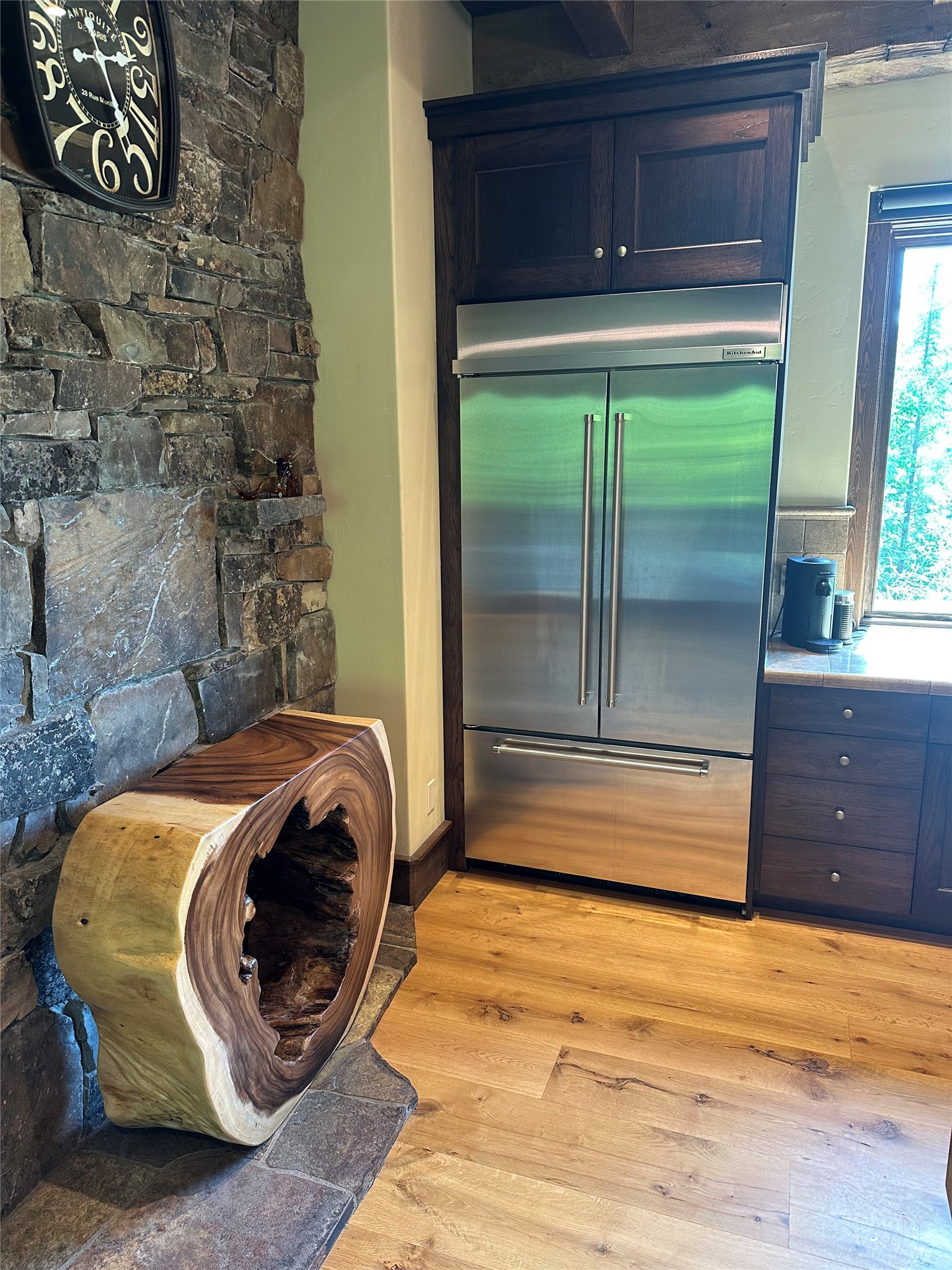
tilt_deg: -11.6
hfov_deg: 56.8
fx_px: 880
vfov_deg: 71.6
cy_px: 635
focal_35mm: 24
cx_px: 476
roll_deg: +0.9
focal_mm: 6.86
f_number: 1.78
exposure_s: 1/60
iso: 200
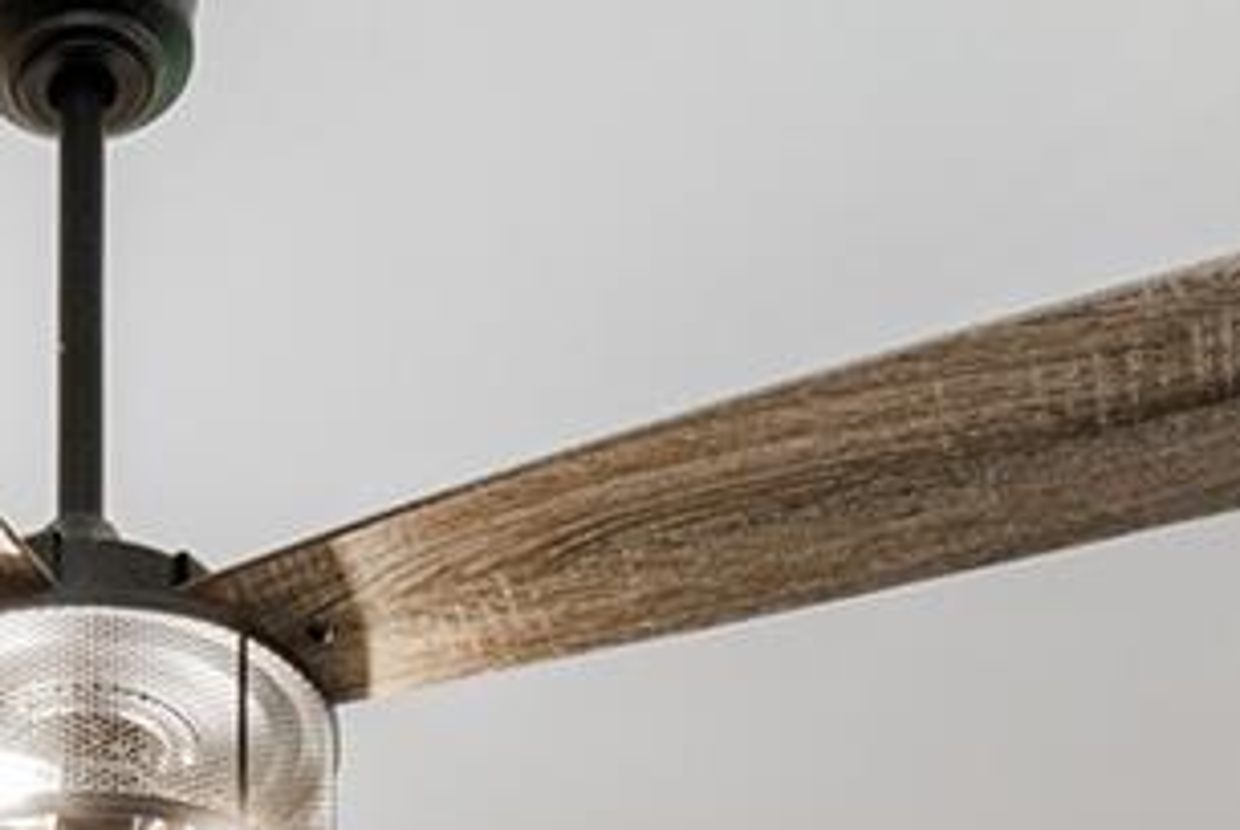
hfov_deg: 20.9
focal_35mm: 94
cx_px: -33
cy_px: 2616
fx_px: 3241
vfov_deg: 10.0
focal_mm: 14
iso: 320
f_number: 7.1
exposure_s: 1/30
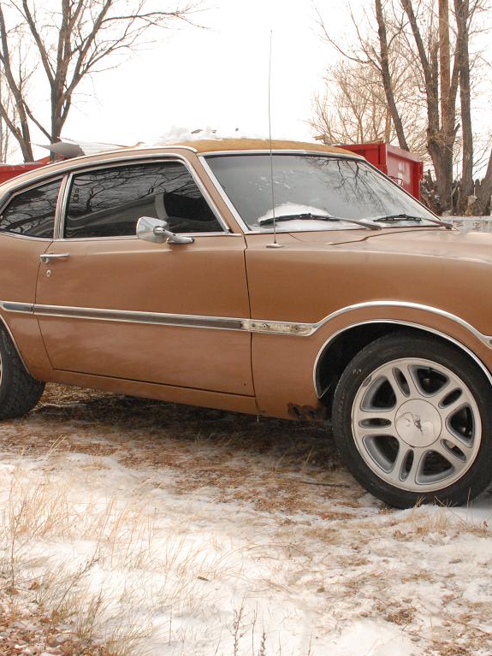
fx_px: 1037
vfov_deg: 35.1
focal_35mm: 55
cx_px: 280
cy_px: 328
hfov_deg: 26.7
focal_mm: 25
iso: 1000
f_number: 10
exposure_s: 1/400
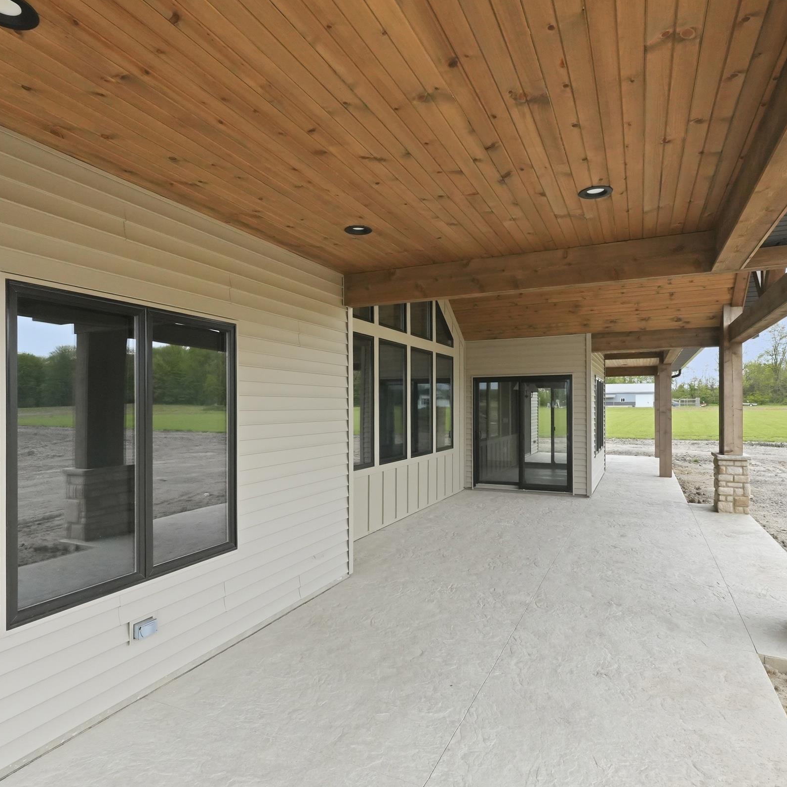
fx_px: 514
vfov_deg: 74.8
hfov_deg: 74.8
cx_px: 400
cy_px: 410
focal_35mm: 20
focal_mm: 10
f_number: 6.3
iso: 1600
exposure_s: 1/1250
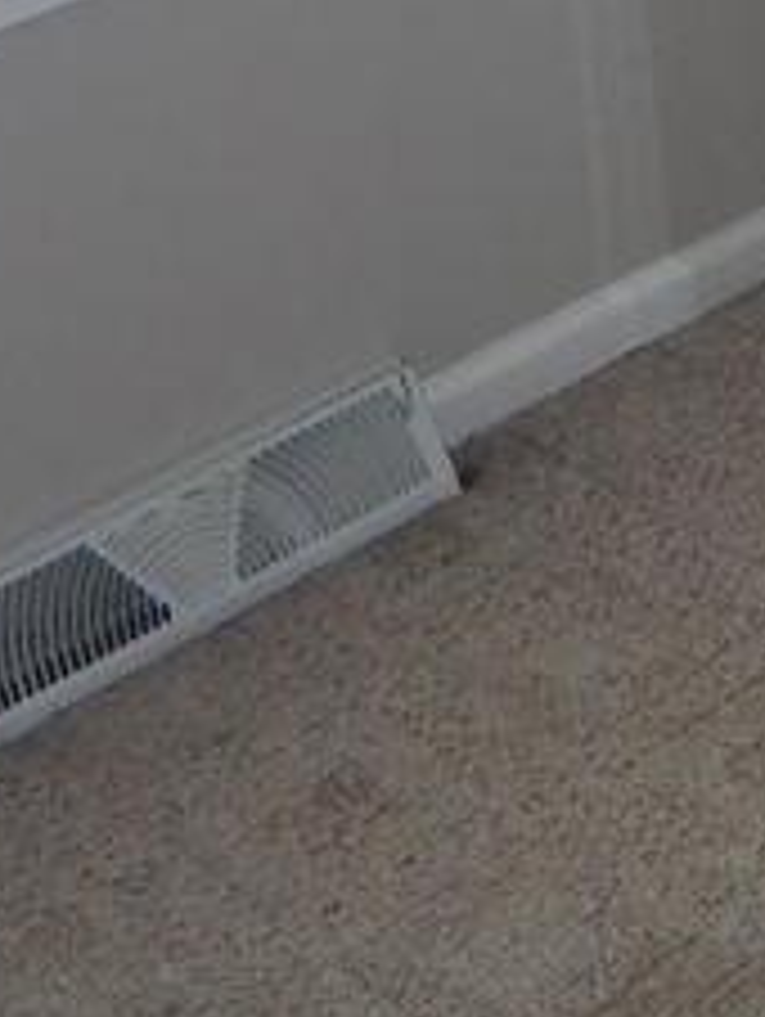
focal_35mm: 105
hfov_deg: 12.9
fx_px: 3088
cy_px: -459
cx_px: 1323
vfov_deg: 17.1
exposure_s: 1/80
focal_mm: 4
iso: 125
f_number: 3
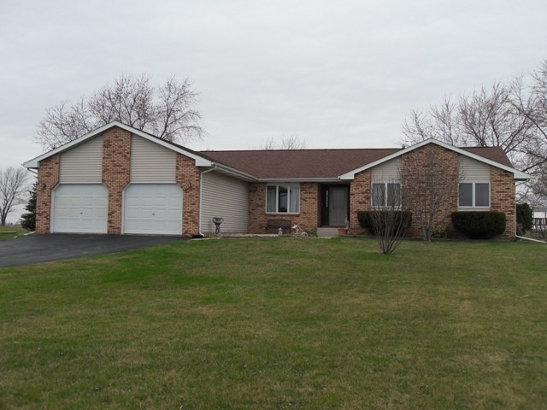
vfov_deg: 40.7
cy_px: 205
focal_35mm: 35
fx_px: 553
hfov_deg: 52.6
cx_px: 274
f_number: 8.2
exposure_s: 1/60
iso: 80
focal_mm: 6.3
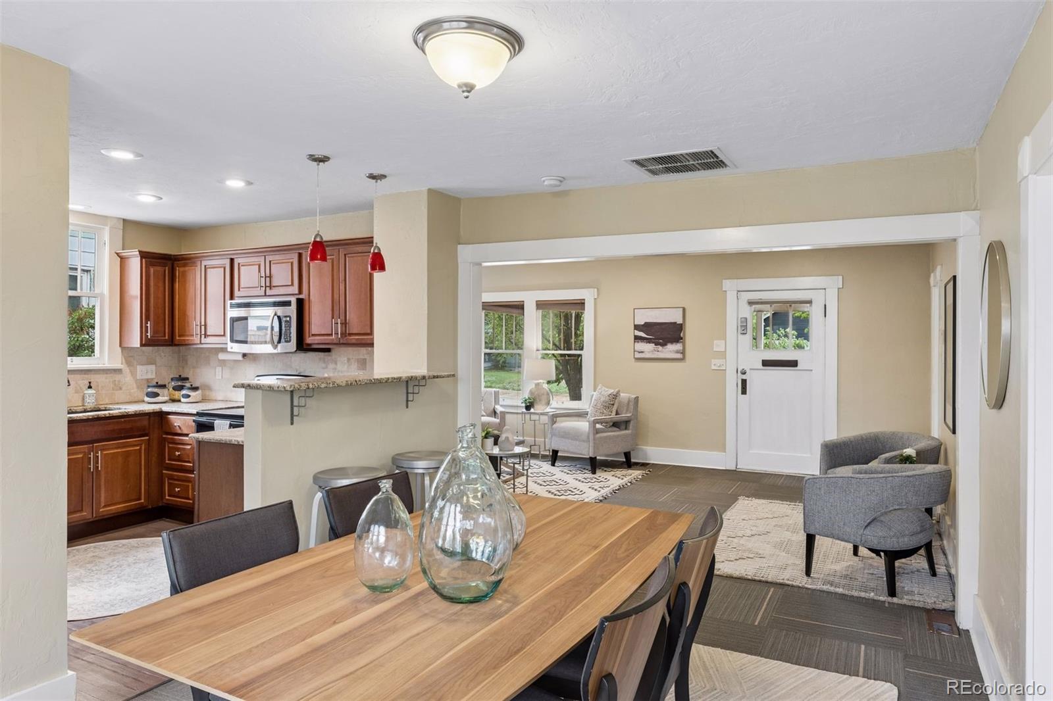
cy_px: 350
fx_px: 702
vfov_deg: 53.1
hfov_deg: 73.8
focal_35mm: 24
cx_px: 526
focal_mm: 24
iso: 400
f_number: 9
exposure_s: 1/8
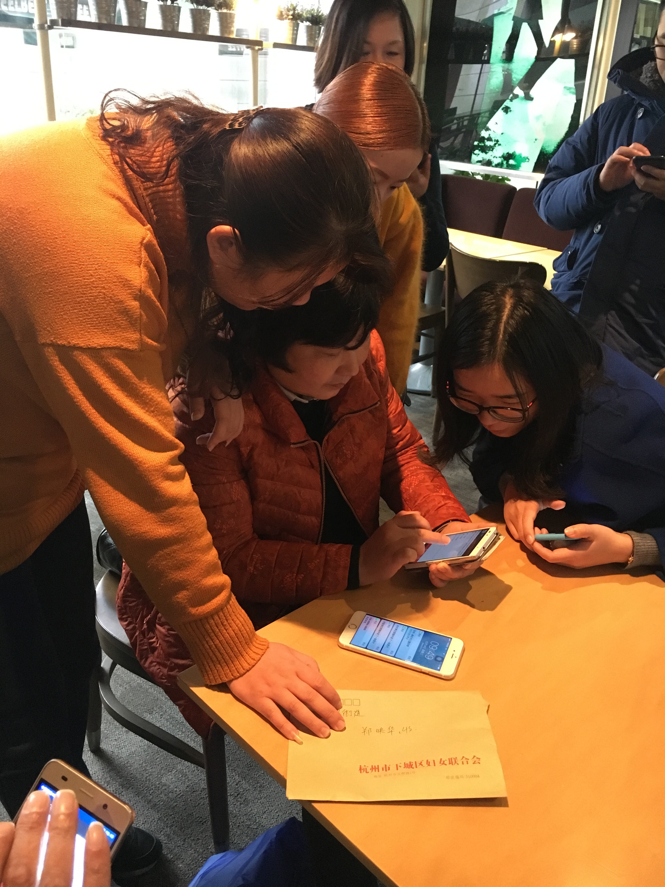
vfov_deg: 61.7
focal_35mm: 29
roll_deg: -2.8
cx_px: 332
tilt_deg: -24.4
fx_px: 743
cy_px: 444
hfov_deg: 48.2
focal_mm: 4.15
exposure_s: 1/17
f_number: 2.2
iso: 250
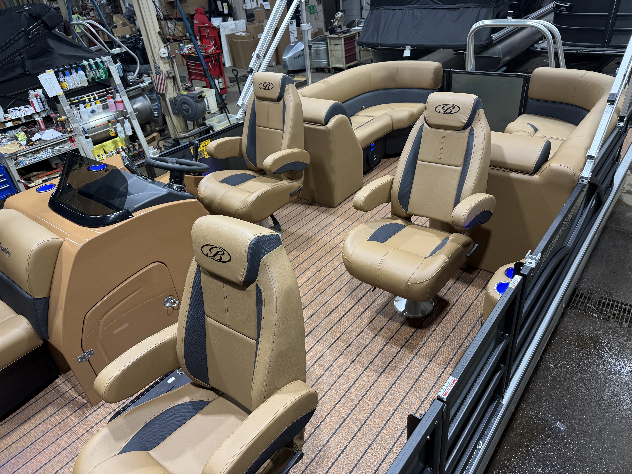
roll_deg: +5.8
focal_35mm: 24
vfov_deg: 56.8
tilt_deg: -31.3
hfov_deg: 71.6
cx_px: 316
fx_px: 438
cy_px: 237
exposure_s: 1/120
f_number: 1.78
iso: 200
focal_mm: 6.76
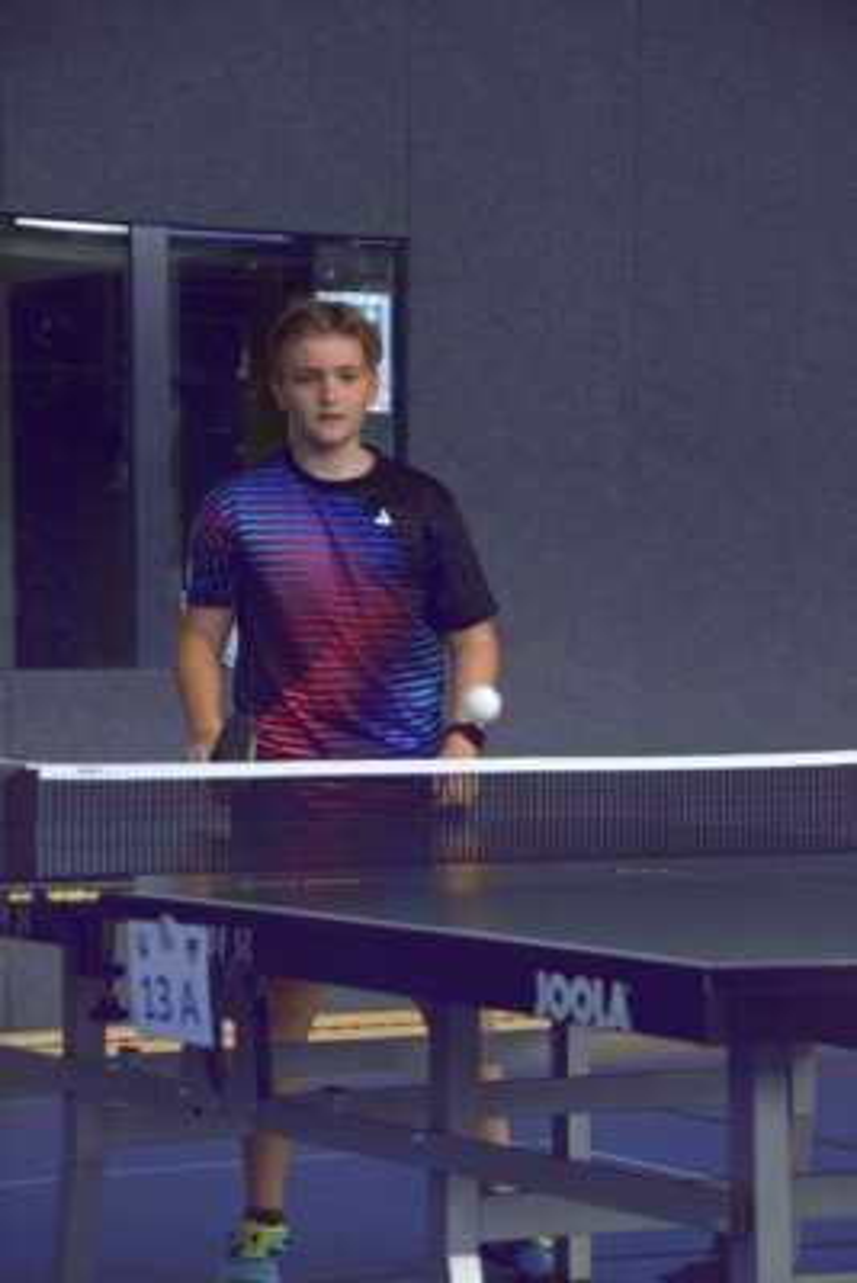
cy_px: 642
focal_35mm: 128
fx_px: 4549
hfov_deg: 10.8
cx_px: 428
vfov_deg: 16.1
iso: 3200
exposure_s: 1/1250
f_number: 5.6
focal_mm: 85
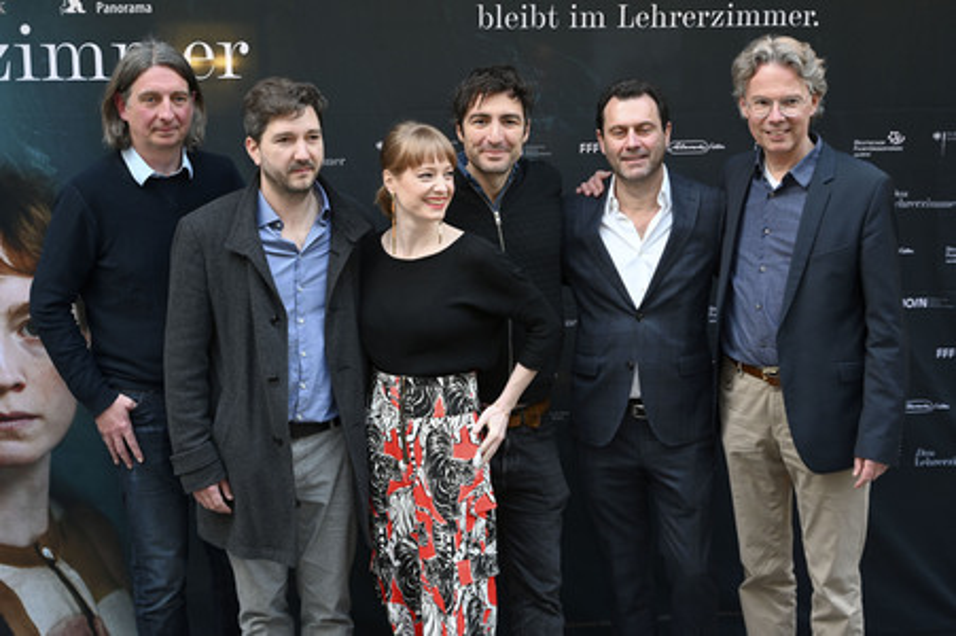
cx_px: 478
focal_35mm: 52
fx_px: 1380
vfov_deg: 26.0
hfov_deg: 38.2
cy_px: 318
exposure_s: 1/100
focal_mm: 52
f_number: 2.8
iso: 640
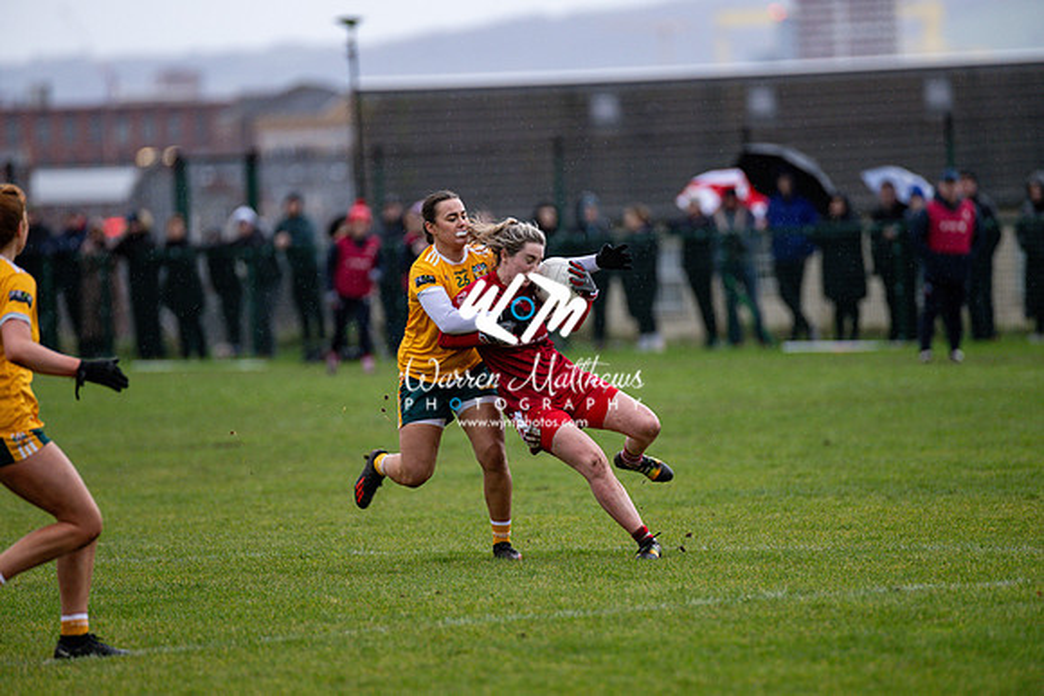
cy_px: 348
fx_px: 8702
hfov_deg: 6.9
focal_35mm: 300
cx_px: 522
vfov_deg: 4.6
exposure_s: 1/640
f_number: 2.8
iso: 2200
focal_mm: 300
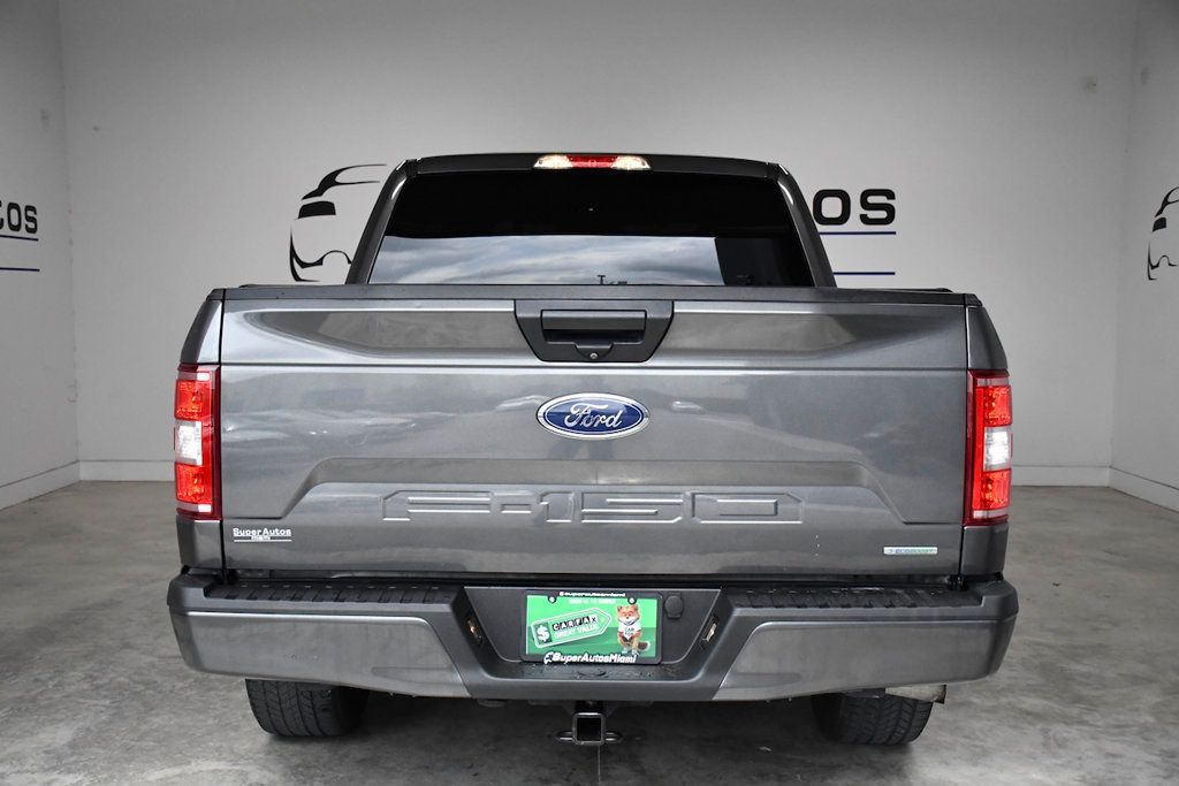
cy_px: 393
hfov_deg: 53.1
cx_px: 590
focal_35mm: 36
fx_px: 1179
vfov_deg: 36.9
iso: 2500
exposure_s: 1/3200
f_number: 3.8
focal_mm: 24
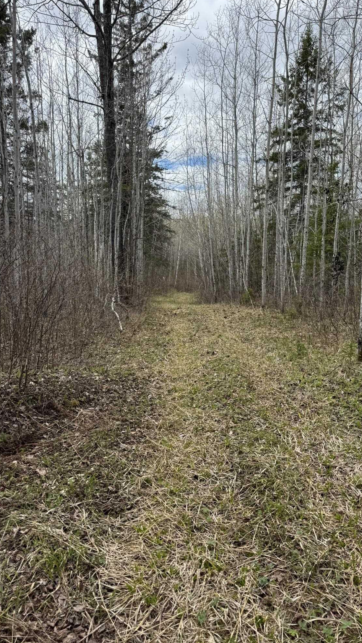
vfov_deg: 69.8
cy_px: 327
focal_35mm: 27
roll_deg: -2.3
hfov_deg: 42.8
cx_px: 209
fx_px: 461
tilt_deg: -10.2
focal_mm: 6.76
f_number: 1.78
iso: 80
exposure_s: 1/2959
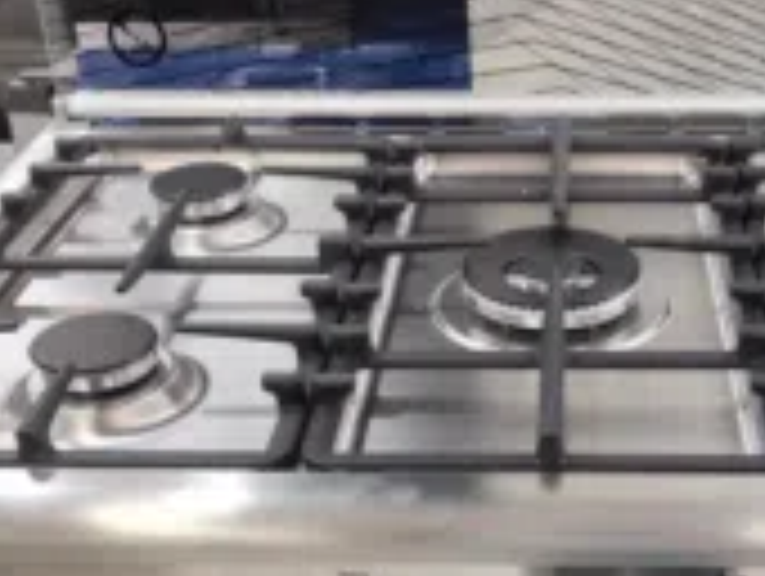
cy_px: 450
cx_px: 536
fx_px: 1195
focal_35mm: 54
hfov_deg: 35.0
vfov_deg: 26.7
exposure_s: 1/50
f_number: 1.65
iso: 400
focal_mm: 6.14
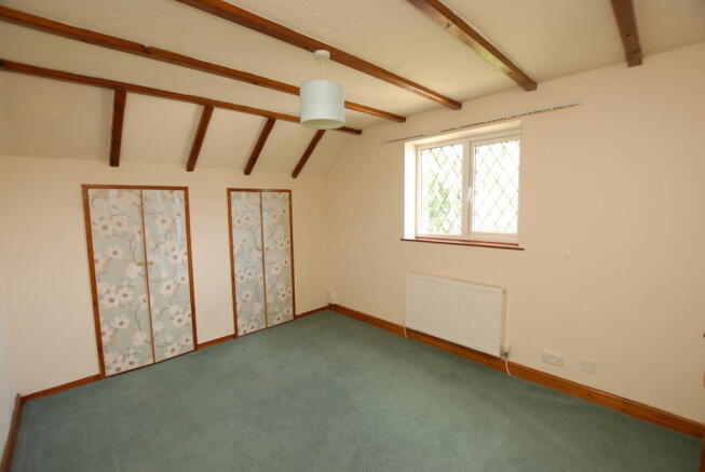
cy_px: 236
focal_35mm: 15
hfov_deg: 100.3
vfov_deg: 77.5
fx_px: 294
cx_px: 352
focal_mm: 10
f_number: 4
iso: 100
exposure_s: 1/10
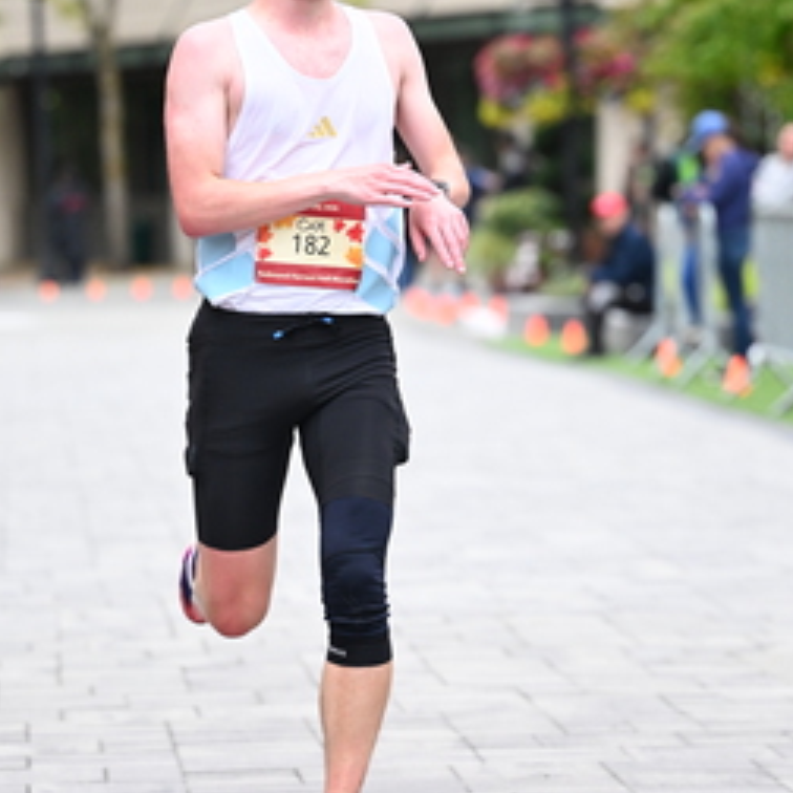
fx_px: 5521
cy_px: 349
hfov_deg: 8.2
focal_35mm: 213
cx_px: 398
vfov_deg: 8.2
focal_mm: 115
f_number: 2.8
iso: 1600
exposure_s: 1/1250
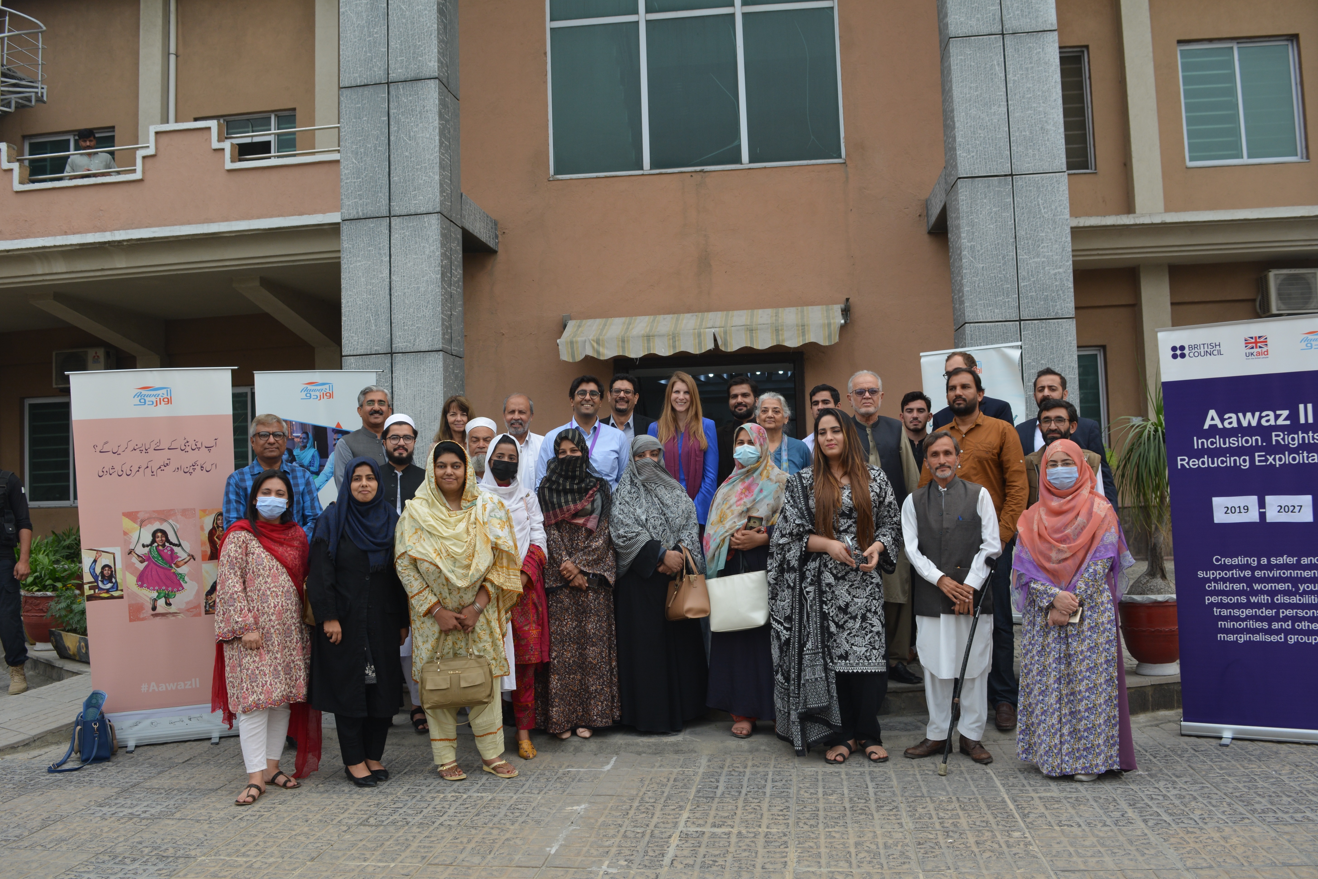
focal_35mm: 31
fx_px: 1135
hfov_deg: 60.3
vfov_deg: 42.3
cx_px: 655
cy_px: 444
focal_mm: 20
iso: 200
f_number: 7.1
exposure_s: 1/200
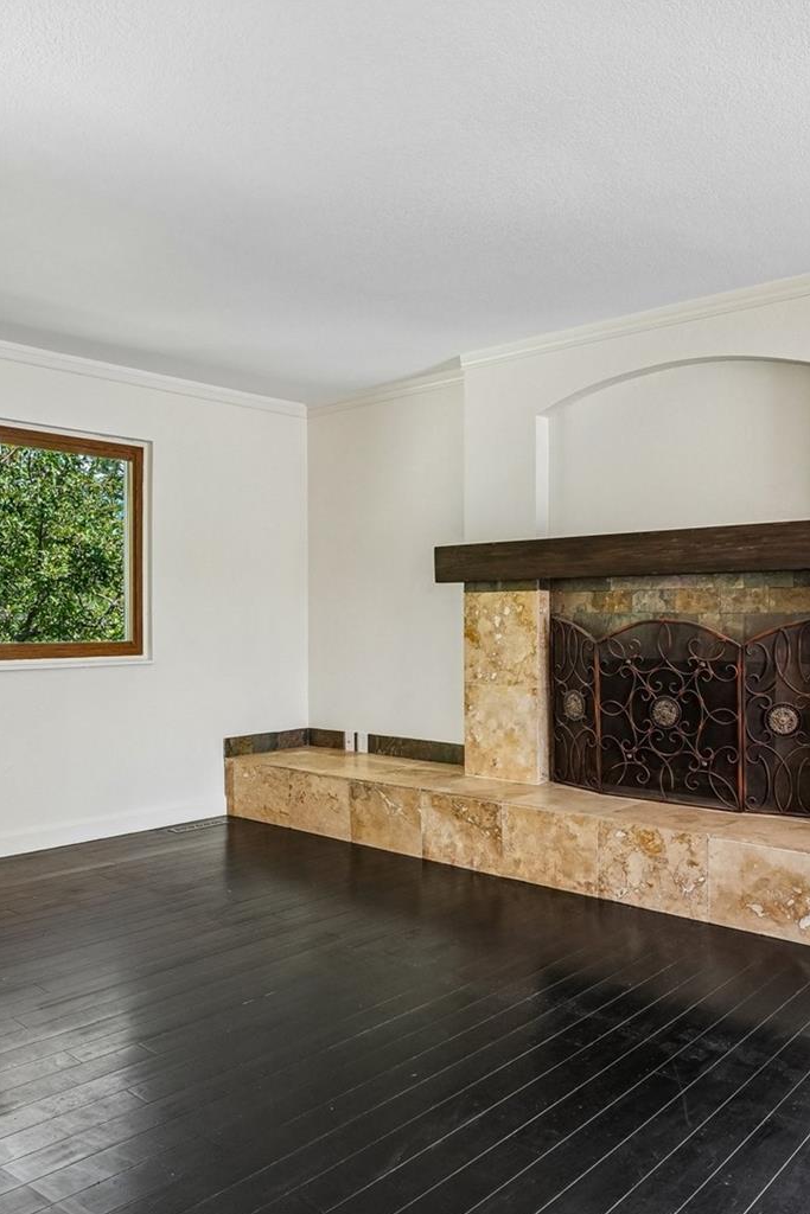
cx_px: 356
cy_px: 621
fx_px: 870
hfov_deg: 49.8
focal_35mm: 26
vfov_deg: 69.8
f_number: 8
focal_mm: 11
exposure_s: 1/30
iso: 500
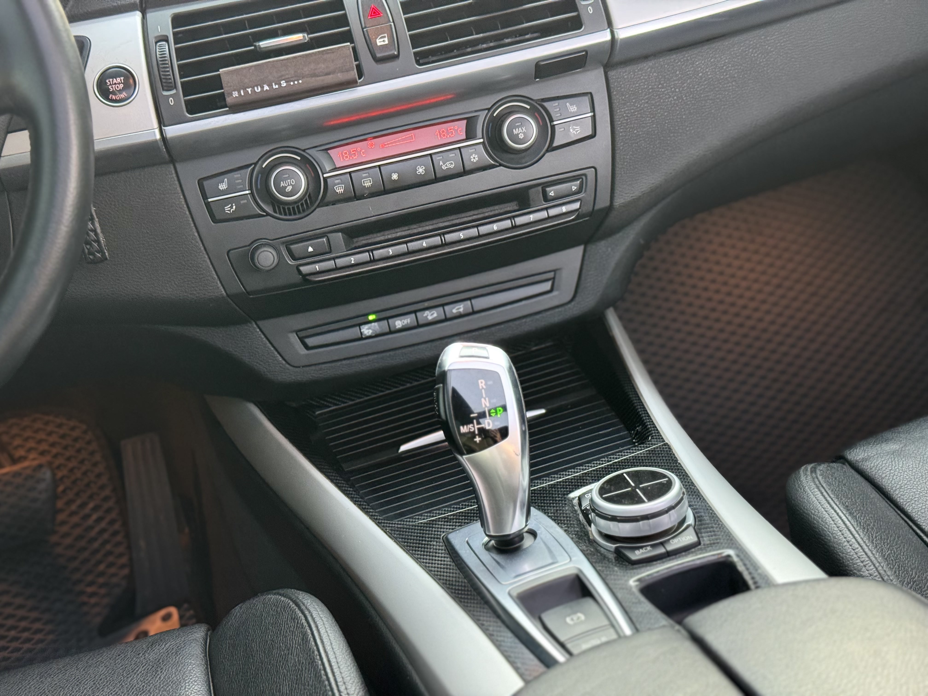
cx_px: 464
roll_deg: +10.2
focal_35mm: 48
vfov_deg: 30.3
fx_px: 1287
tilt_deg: -32.5
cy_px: 348
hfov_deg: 39.7
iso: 250
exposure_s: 1/60
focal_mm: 6.76
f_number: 1.78
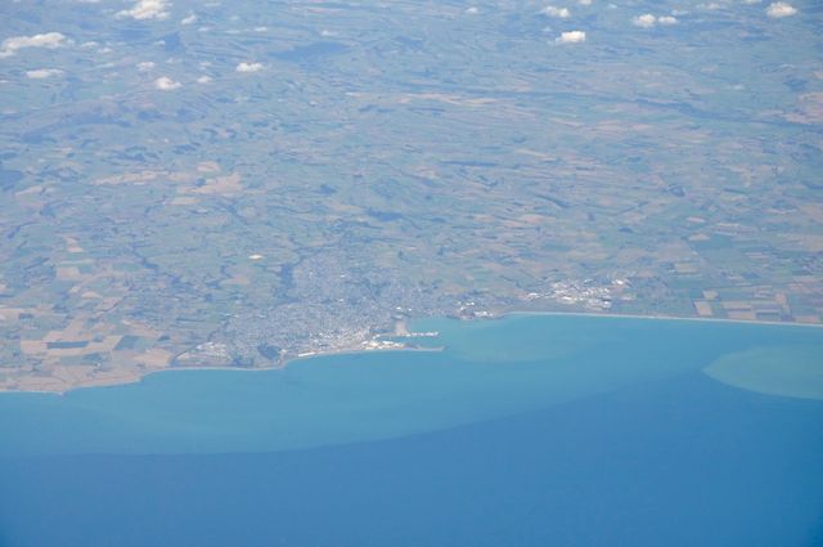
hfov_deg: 19.5
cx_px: 412
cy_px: 274
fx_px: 2397
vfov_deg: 13.0
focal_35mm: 105
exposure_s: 1/1000
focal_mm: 70
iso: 400
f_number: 8
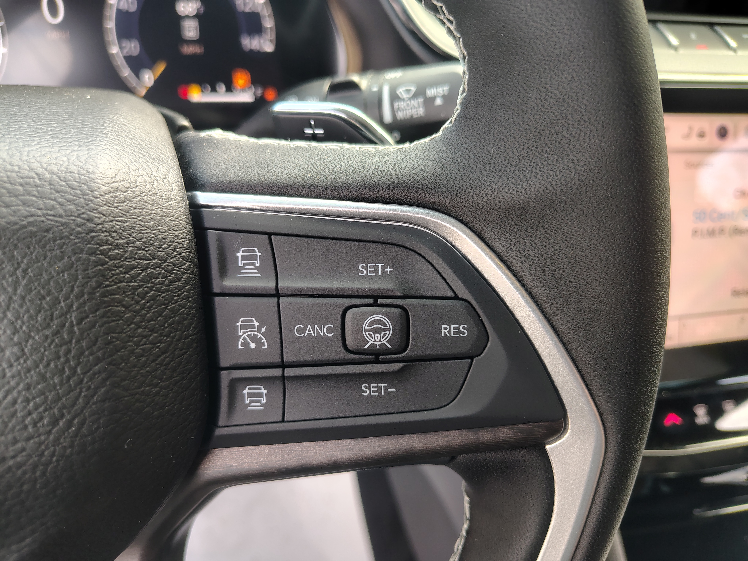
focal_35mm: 24
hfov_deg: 71.6
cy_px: 280
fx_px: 519
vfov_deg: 56.8
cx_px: 374
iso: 275
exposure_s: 1/111
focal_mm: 5.56
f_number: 1.8
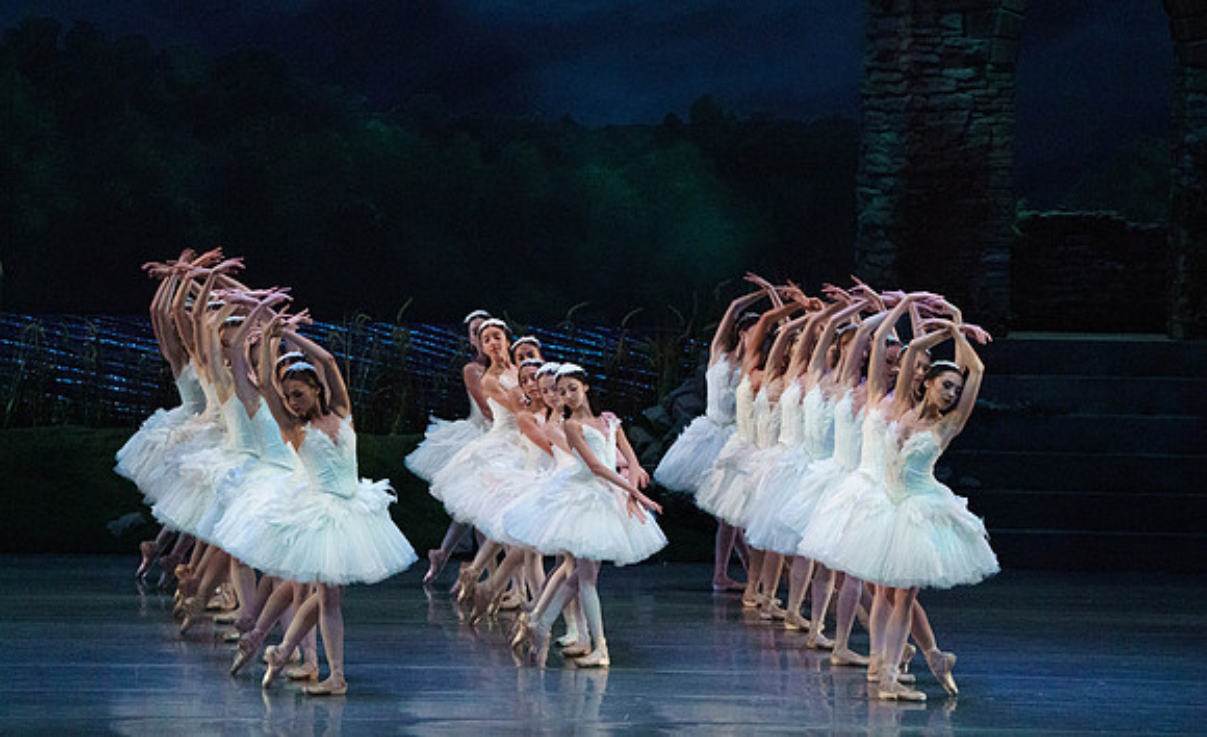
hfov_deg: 9.0
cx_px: 604
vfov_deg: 5.5
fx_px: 7692
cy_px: 401
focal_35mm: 235
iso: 8000
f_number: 5.6
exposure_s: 1/250
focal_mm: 229
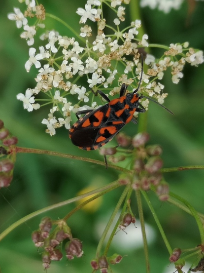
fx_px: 692
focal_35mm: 88
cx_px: 71
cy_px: 125
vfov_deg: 22.3
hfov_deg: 16.7
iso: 50
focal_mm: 5.58
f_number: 1.8
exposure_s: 1/329
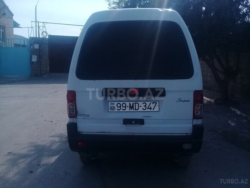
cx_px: 125
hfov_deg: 58.4
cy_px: 94
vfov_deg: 45.4
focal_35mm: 31
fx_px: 224
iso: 64
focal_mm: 3.3
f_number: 2.2
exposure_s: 1/2179
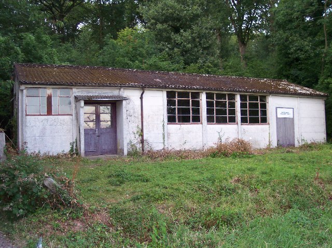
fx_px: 364
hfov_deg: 49.0
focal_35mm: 38
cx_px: 166
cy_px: 124
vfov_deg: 37.7
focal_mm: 8
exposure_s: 1/30
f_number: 2.8
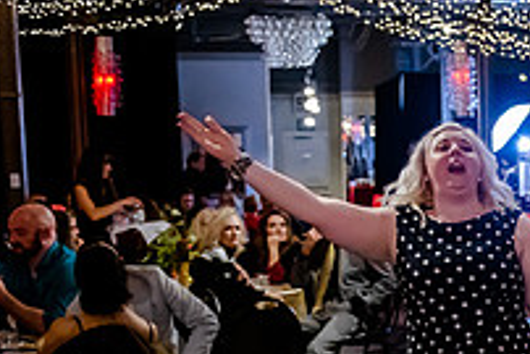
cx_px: 593
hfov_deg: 21.0
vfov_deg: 14.7
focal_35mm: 92
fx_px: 1355
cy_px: 350
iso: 5000
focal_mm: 32
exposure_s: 1/200
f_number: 2.8
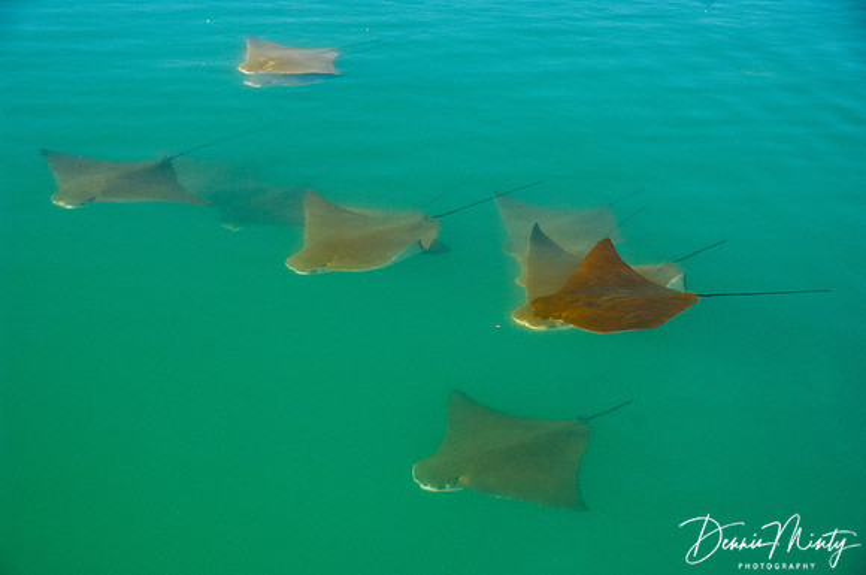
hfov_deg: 28.1
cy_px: 288
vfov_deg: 18.9
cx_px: 433
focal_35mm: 72
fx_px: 1730
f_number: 5.6
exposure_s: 1/320
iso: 400
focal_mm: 48
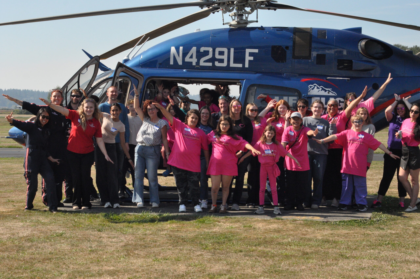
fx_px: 874
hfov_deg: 27.0
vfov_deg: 18.1
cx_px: 210
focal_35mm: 75
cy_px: 140
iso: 1600
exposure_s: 1/4000
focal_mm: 50
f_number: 6.3
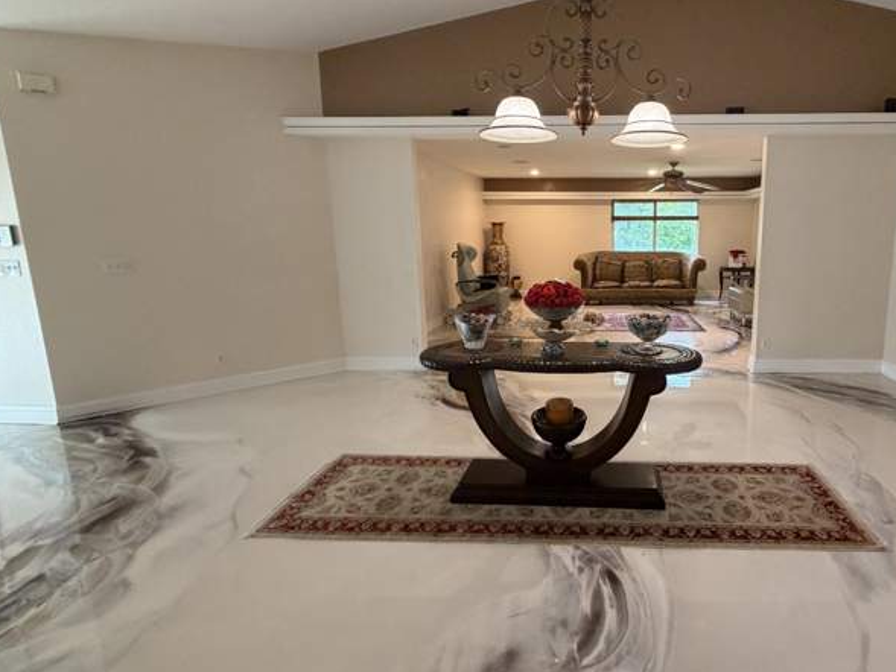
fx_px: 492
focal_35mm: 19
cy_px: 307
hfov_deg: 82.0
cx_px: 592
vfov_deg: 68.6
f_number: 2.2
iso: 200
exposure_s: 1/60
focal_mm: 2.22
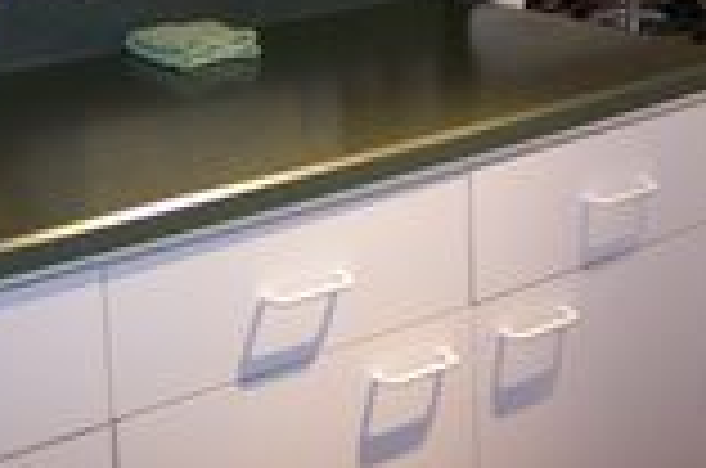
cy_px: -126
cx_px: 553
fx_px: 1722
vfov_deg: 14.8
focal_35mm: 88
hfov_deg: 22.9
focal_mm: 6
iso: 125
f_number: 2.8
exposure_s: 1/15
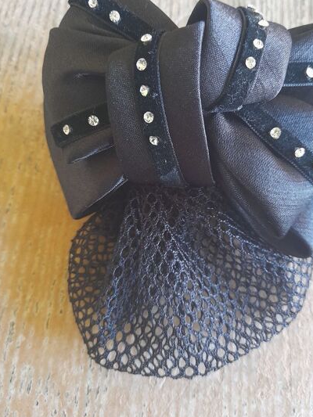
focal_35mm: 30
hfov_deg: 46.6
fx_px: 362
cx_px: 185
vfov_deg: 59.8
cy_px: 186
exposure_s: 1/25
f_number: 2
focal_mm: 4.6
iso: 400
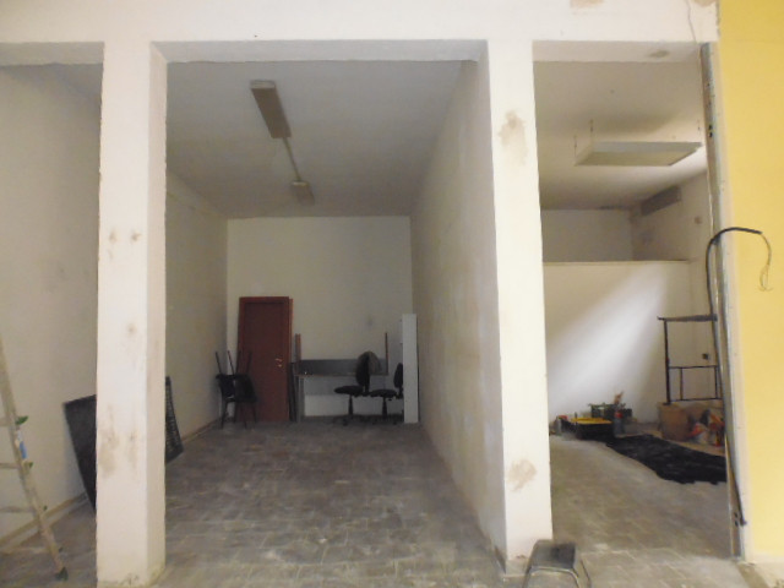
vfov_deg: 56.8
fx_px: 544
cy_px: 294
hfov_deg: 71.6
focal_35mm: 24
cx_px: 392
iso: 800
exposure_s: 1/60
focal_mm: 4.3
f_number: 2.8
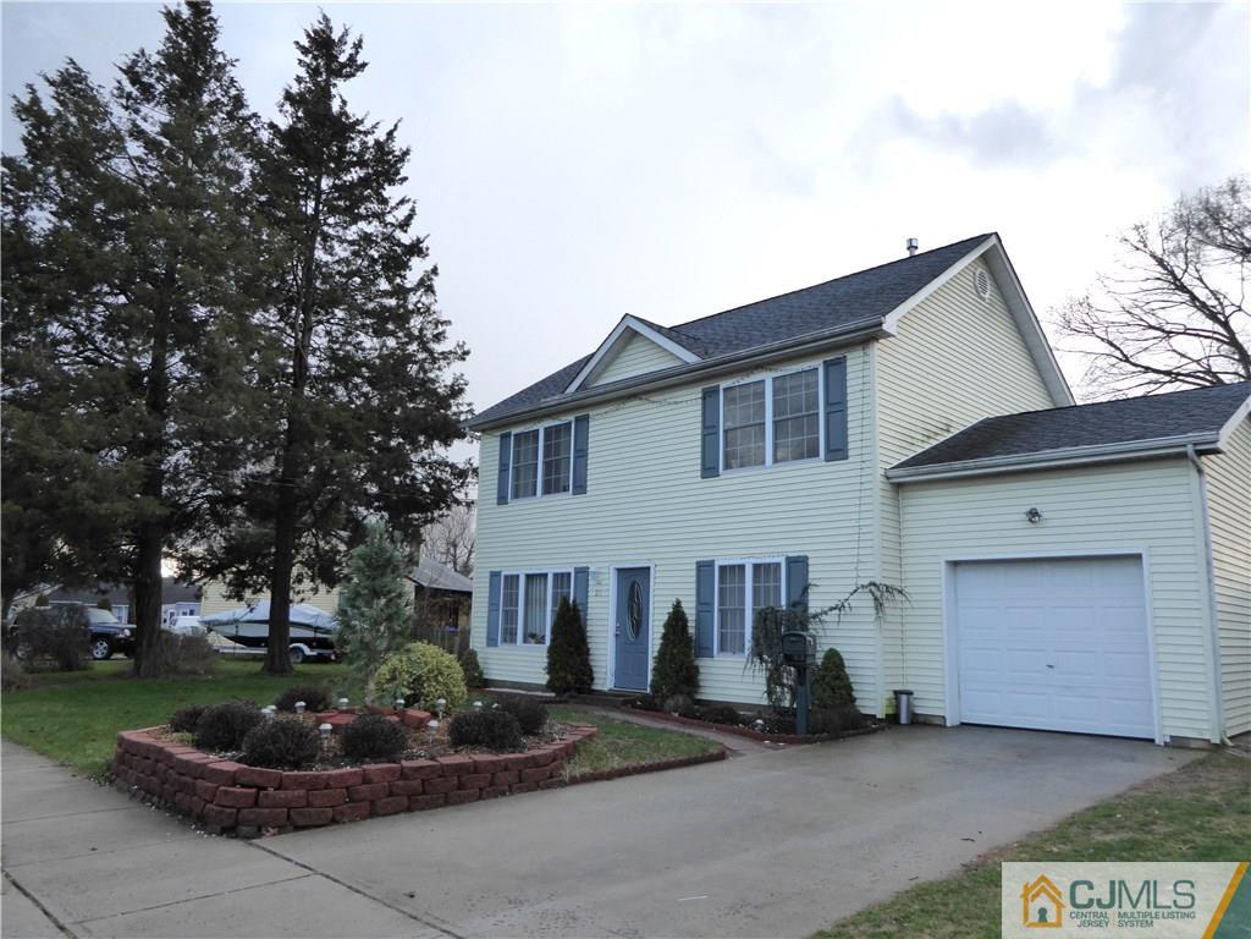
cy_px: 470
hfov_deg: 69.4
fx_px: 903
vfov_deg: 54.9
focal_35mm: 25
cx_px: 626
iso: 200
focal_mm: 4.3
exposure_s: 1/250
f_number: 3.3
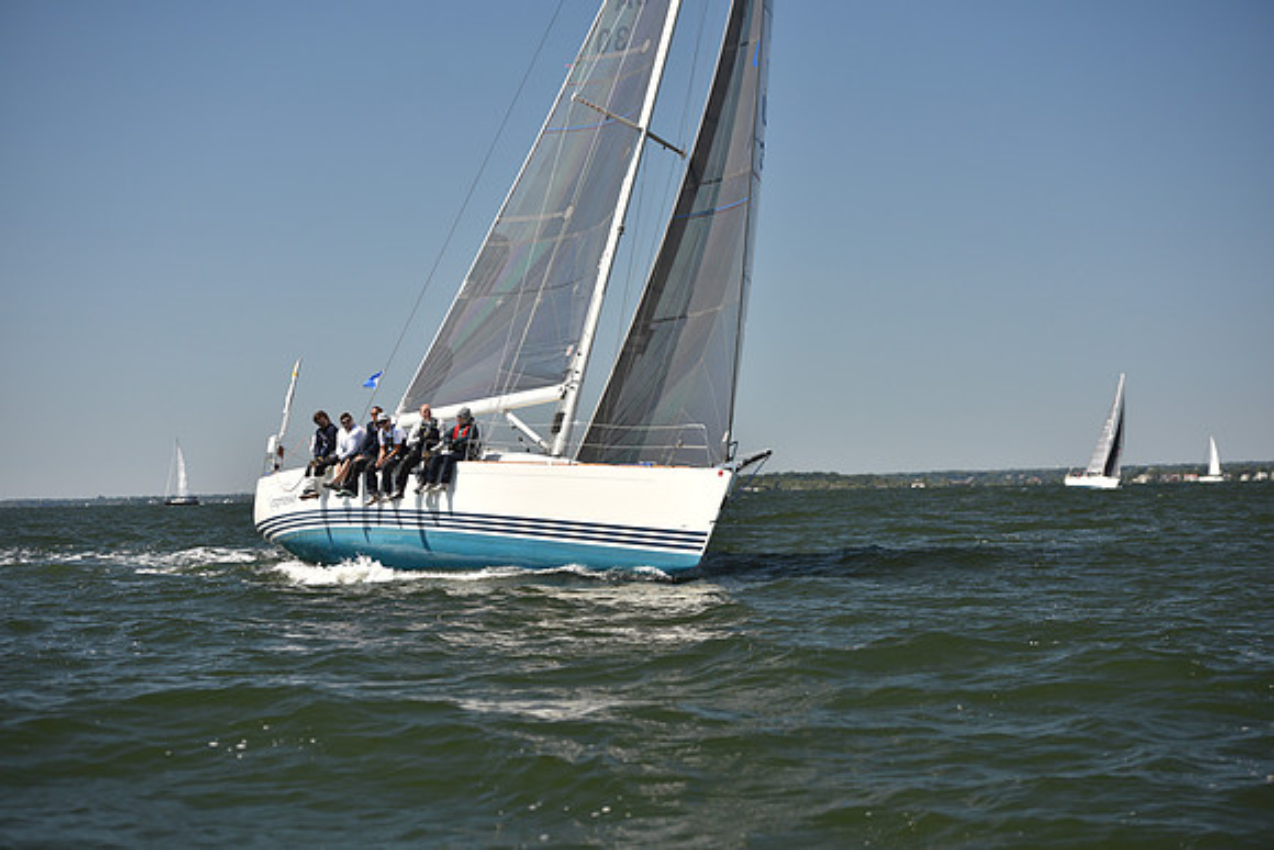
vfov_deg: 16.7
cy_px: 425
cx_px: 637
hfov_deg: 24.8
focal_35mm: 82
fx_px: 2902
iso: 250
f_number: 3.5
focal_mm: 82
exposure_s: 1/1250
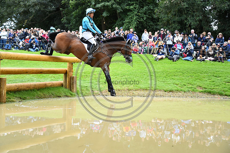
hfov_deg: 41.1
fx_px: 306
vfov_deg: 28.0
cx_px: 115
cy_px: 76
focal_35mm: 48
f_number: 4.2
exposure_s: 1/1600
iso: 2500
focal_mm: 48
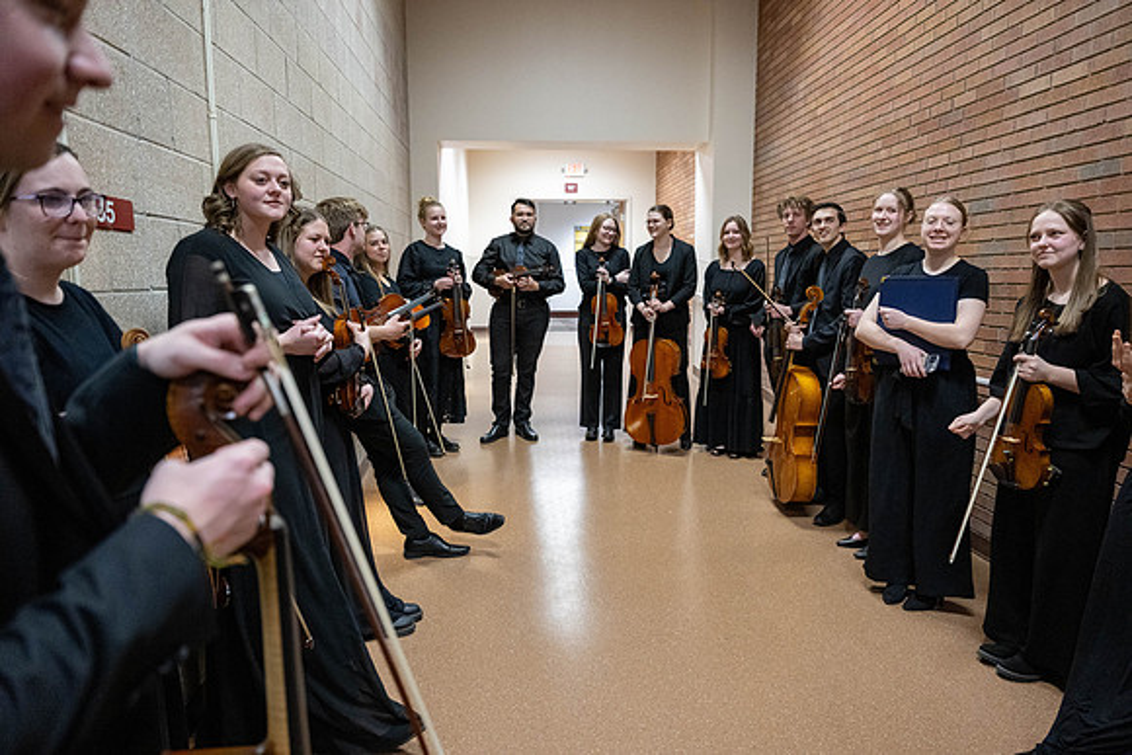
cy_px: 378
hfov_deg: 73.7
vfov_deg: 53.2
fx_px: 755
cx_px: 566
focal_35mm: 24
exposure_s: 1/250
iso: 6400
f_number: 2.8
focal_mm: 24
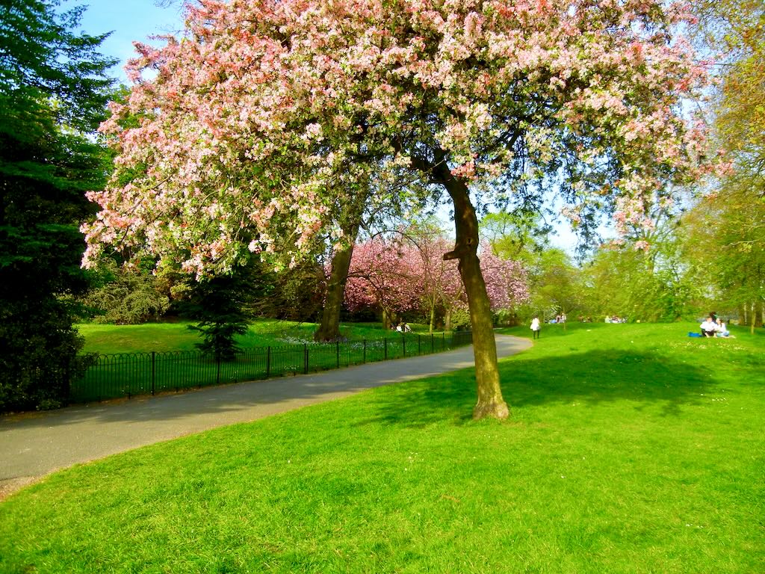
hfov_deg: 60.0
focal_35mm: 30
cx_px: 382
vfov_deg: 46.8
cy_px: 287
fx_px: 663
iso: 160
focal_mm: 5.4
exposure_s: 1/613
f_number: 3.5
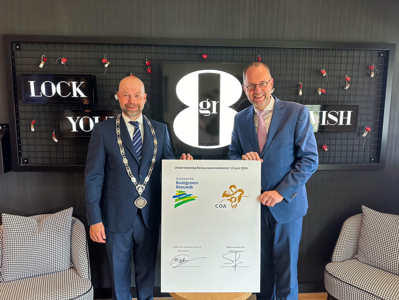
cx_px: 200
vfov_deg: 56.8
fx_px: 277
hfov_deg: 71.6
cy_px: 150
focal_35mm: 24
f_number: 1.8
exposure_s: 1/70
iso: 250
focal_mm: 6.86
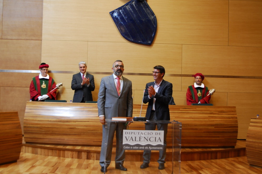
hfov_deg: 42.8
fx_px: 335
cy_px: 89
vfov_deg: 29.2
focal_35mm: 46
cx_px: 131
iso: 320
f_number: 4
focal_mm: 30
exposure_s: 1/50
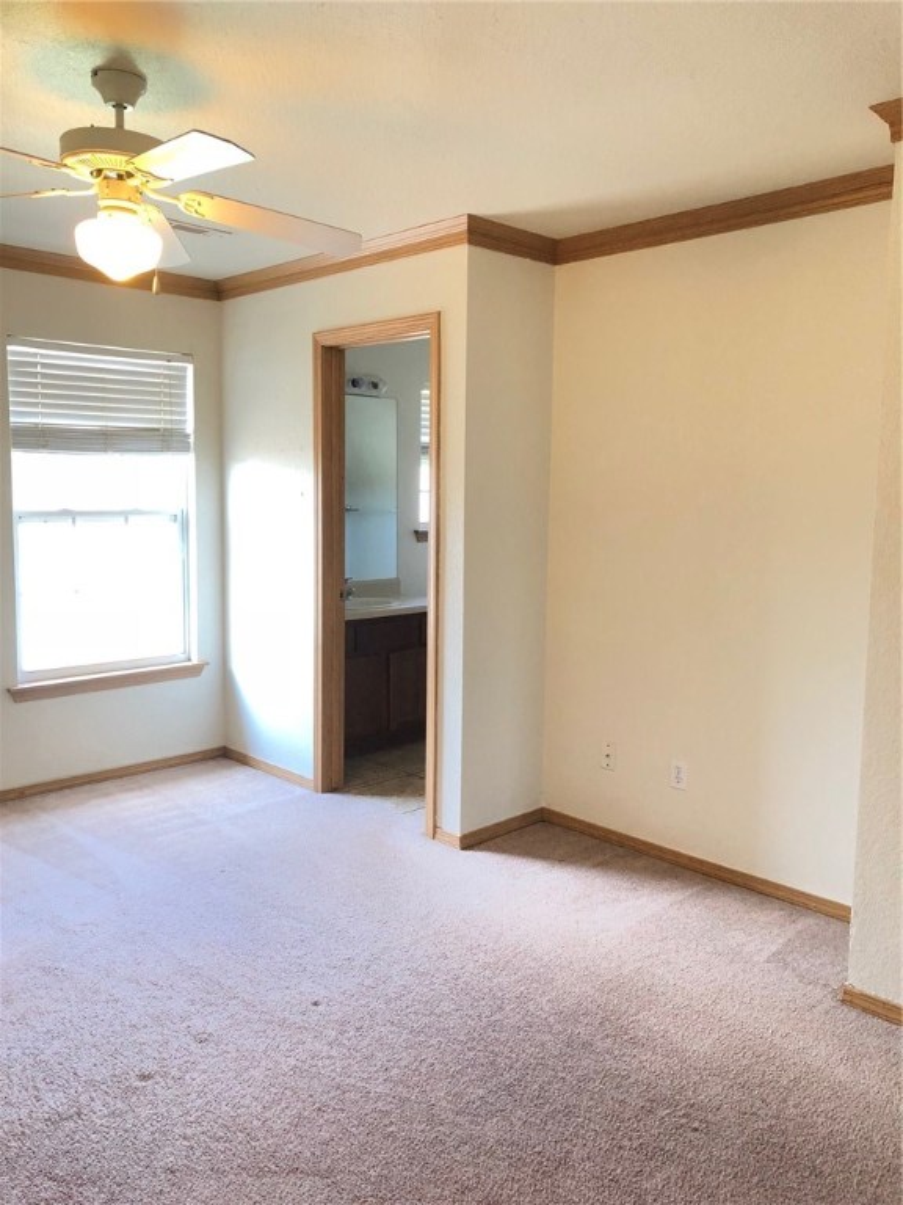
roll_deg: -1.2
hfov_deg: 49.7
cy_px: 602
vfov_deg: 63.4
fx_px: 974
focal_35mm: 28
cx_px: 452
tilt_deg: -6.0
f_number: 1.8
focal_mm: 3.99
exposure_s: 1/30
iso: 32
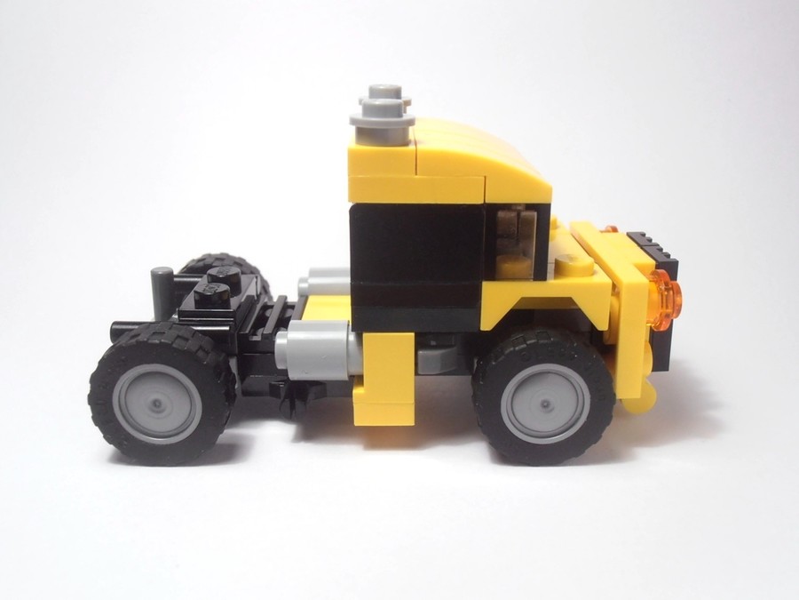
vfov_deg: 38.7
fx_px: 854
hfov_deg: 50.1
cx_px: 400
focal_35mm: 37
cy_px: 300
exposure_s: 1/50
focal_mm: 6.61
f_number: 3.9
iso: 80
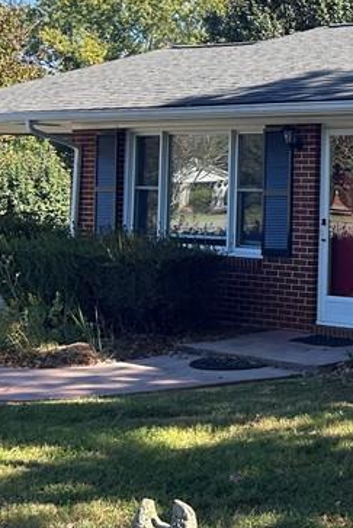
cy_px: 158
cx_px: 612
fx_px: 1117
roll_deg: -0.8
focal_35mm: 76
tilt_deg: +2.1
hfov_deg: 15.7
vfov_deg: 26.4
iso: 50
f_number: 1.5
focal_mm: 5.7
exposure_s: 1/1431
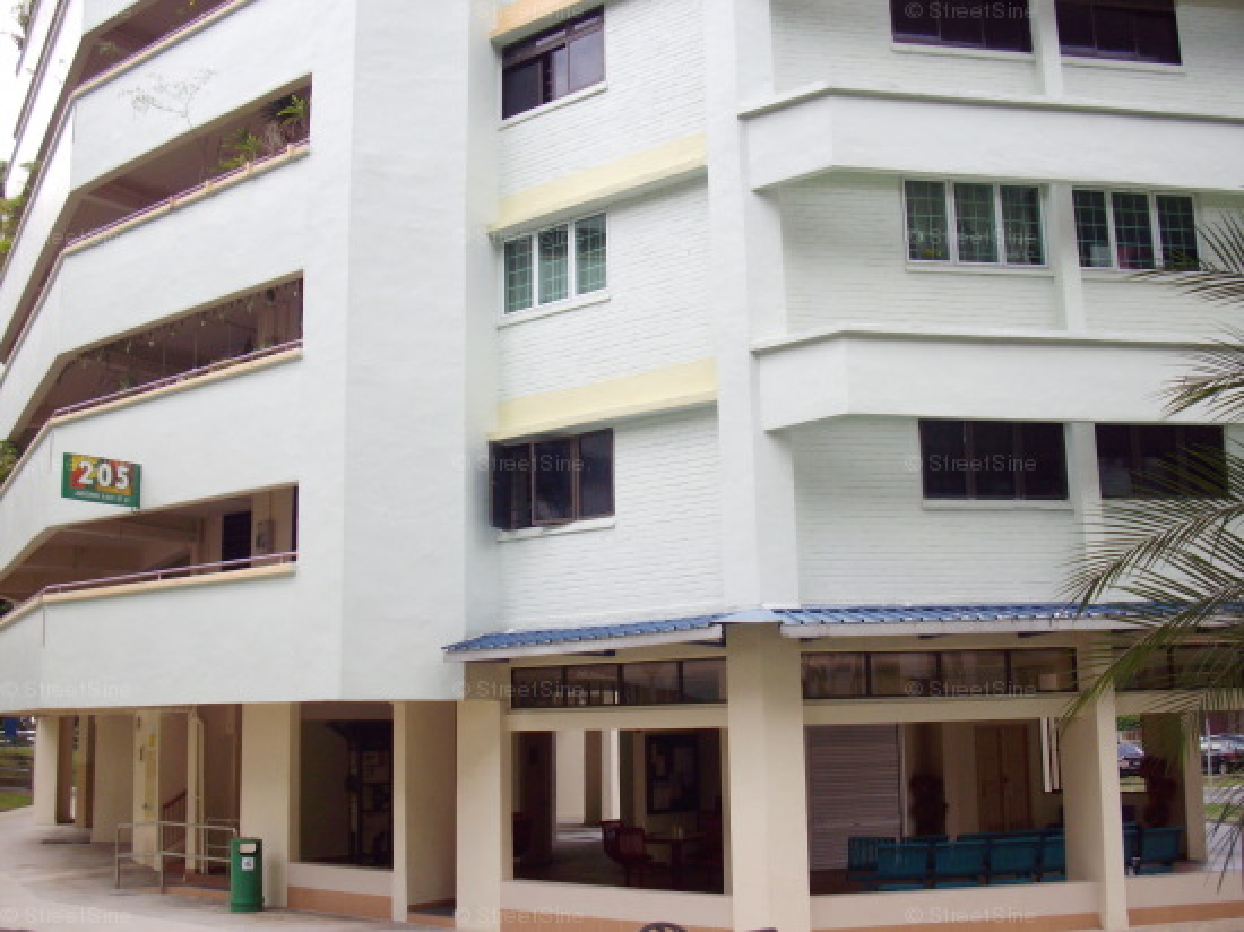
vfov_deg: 38.6
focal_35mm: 37
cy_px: 466
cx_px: 622
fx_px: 1329
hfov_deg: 50.2
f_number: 5.6
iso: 80
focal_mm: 6.2
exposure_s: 1/100
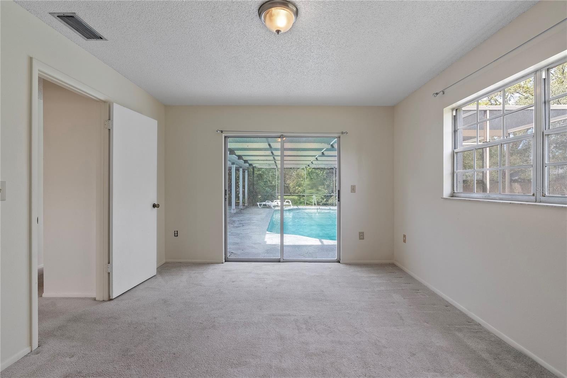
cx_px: 284
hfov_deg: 96.7
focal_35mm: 16
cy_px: 189
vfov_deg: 73.8
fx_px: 252
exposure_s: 1/13
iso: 640
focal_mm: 16
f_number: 8
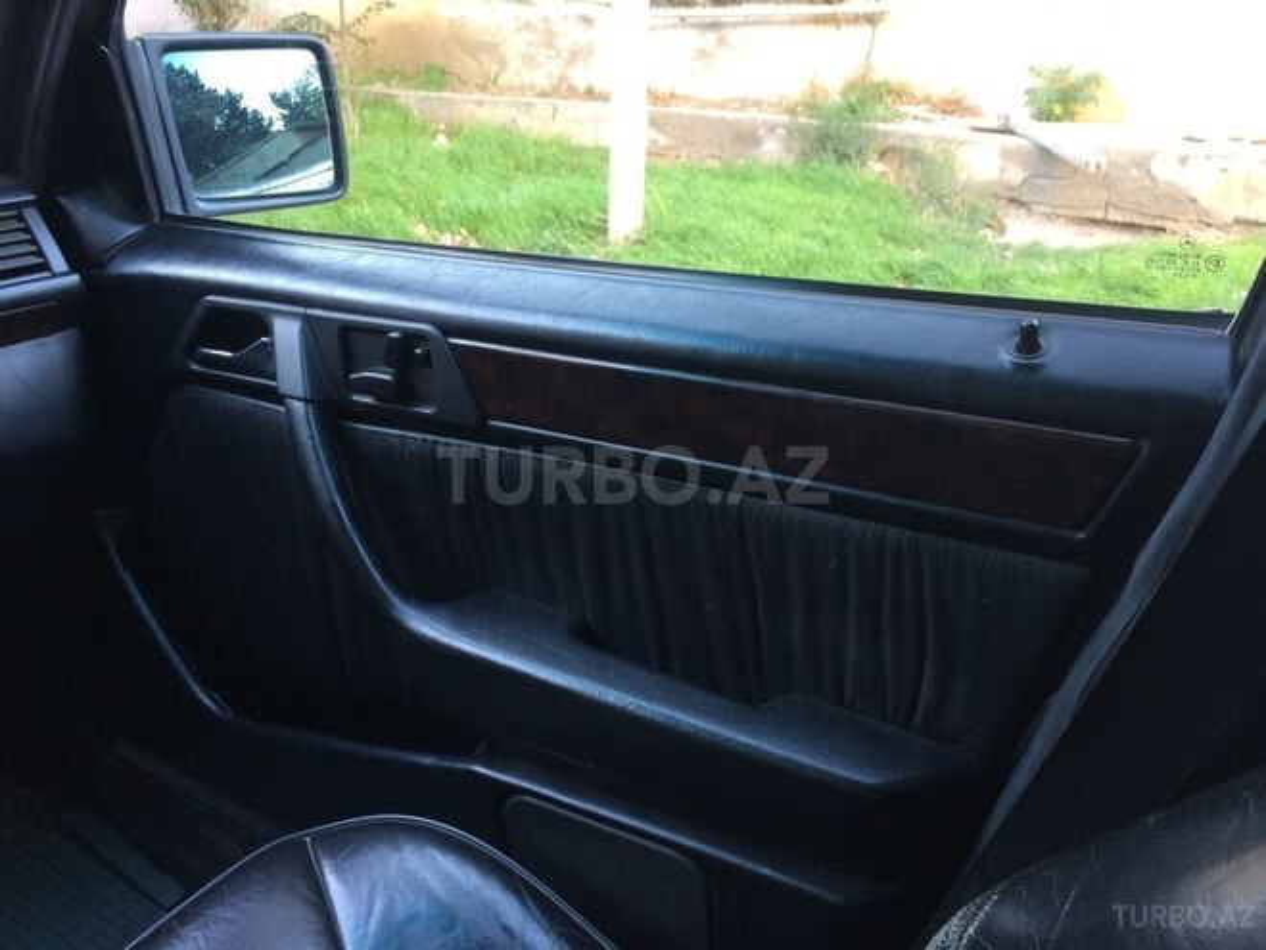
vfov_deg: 48.2
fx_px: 1061
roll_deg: +0.3
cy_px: 475
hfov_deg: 61.7
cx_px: 633
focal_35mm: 29
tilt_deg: -22.0
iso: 80
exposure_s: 1/33
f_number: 2.2
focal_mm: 4.15
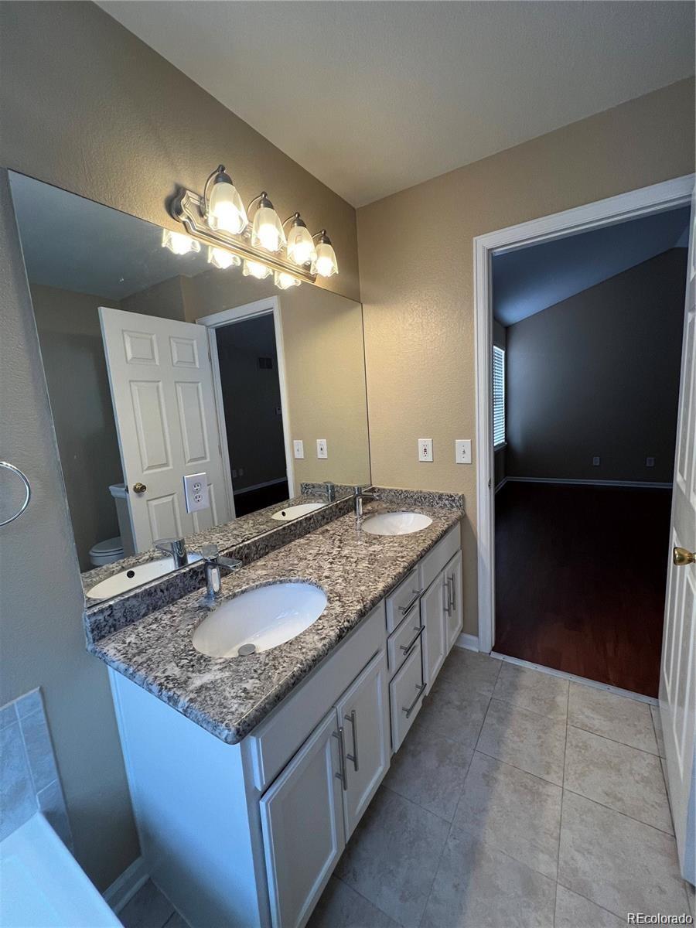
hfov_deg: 89.9
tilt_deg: -7.2
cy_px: 464
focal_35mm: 13
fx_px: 349
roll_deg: +4.1
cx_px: 348
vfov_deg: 106.2
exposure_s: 1/120
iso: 100
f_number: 1.8
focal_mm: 1.57
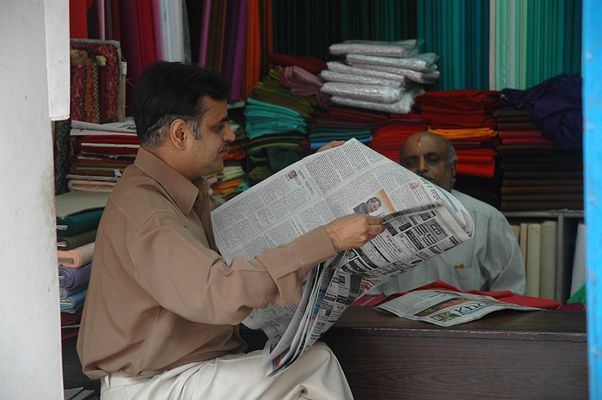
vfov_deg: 13.0
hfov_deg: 19.5
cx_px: 301
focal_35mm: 105
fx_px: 1754
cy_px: 200
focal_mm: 70
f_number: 4.5
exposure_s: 1/60
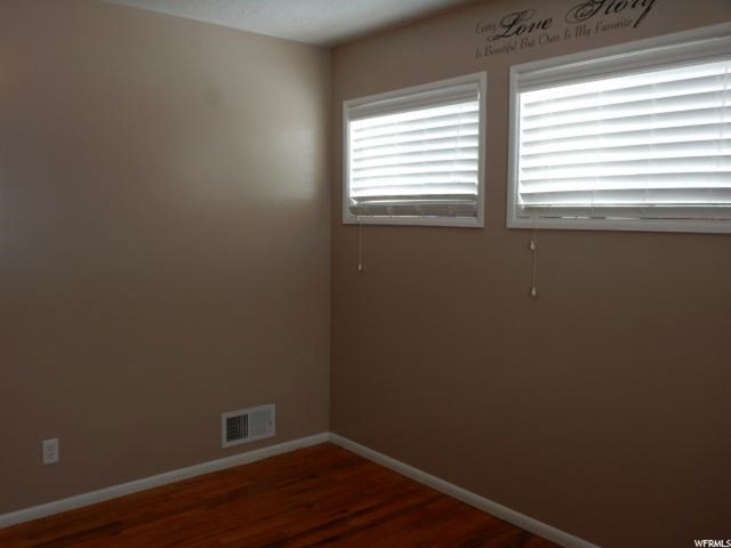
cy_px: 274
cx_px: 366
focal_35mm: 31
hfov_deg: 58.4
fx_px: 655
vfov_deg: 45.4
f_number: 4.2
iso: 125
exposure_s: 1/30
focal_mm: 5.6
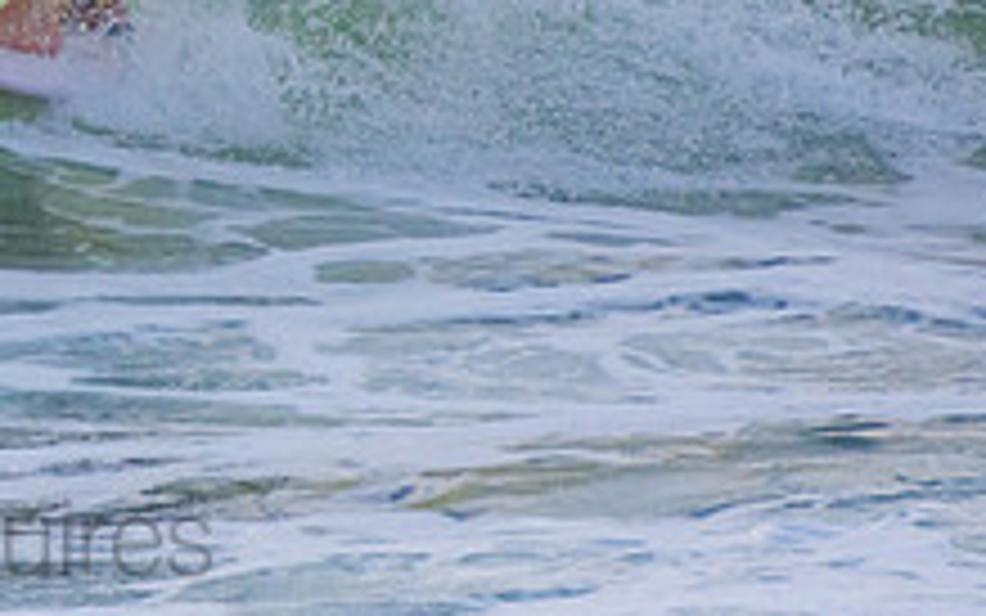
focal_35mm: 1680
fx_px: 45156
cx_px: -135
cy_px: -209
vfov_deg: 0.8
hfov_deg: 1.3
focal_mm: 400
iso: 640
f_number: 5.6
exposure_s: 1/1000
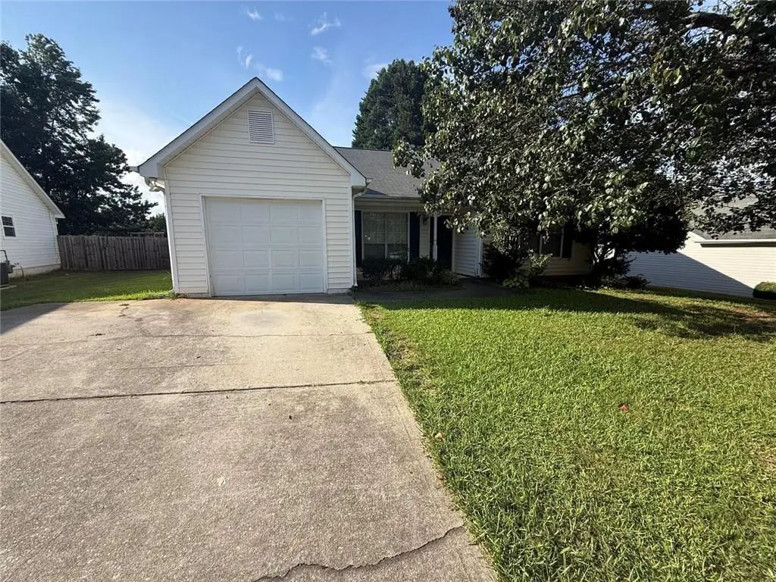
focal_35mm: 14
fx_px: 314
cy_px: 291
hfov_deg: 102.1
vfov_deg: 85.7
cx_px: 388
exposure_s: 1/1001
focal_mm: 2.22
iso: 50
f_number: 2.2
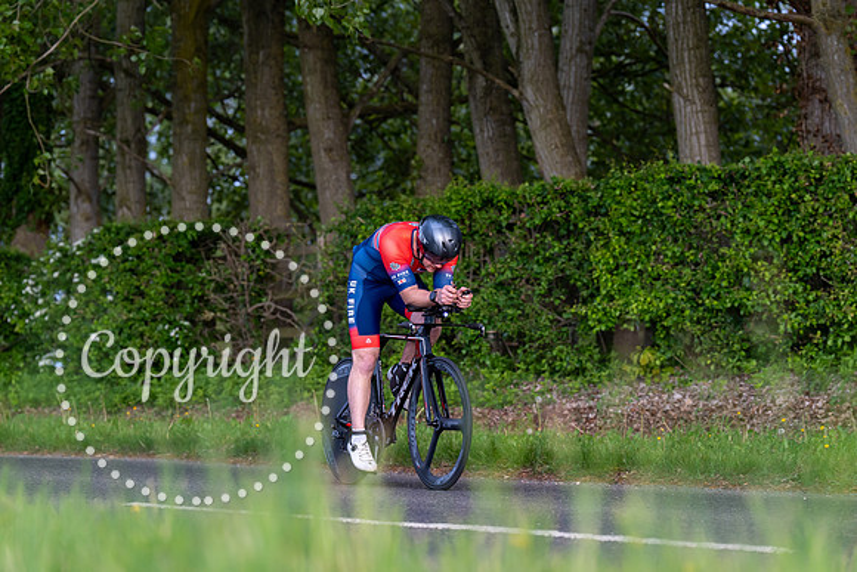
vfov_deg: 9.6
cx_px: 428
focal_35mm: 143
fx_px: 3405
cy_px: 286
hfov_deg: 14.3
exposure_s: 1/800
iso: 1250
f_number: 4
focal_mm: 143
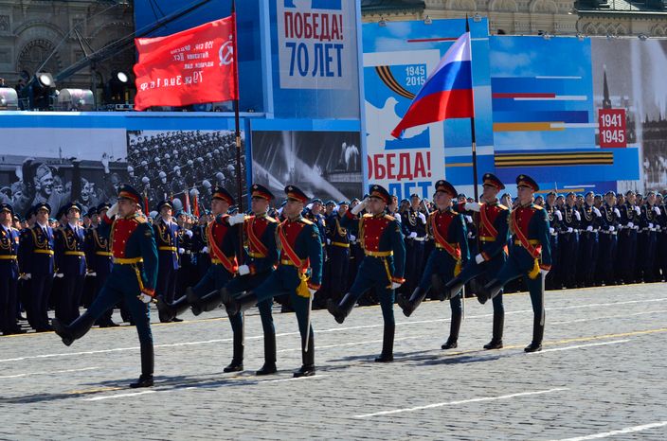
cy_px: 220
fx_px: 2218
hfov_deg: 17.1
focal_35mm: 120
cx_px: 334
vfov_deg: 11.4
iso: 560
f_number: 8
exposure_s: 1/500
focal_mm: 80
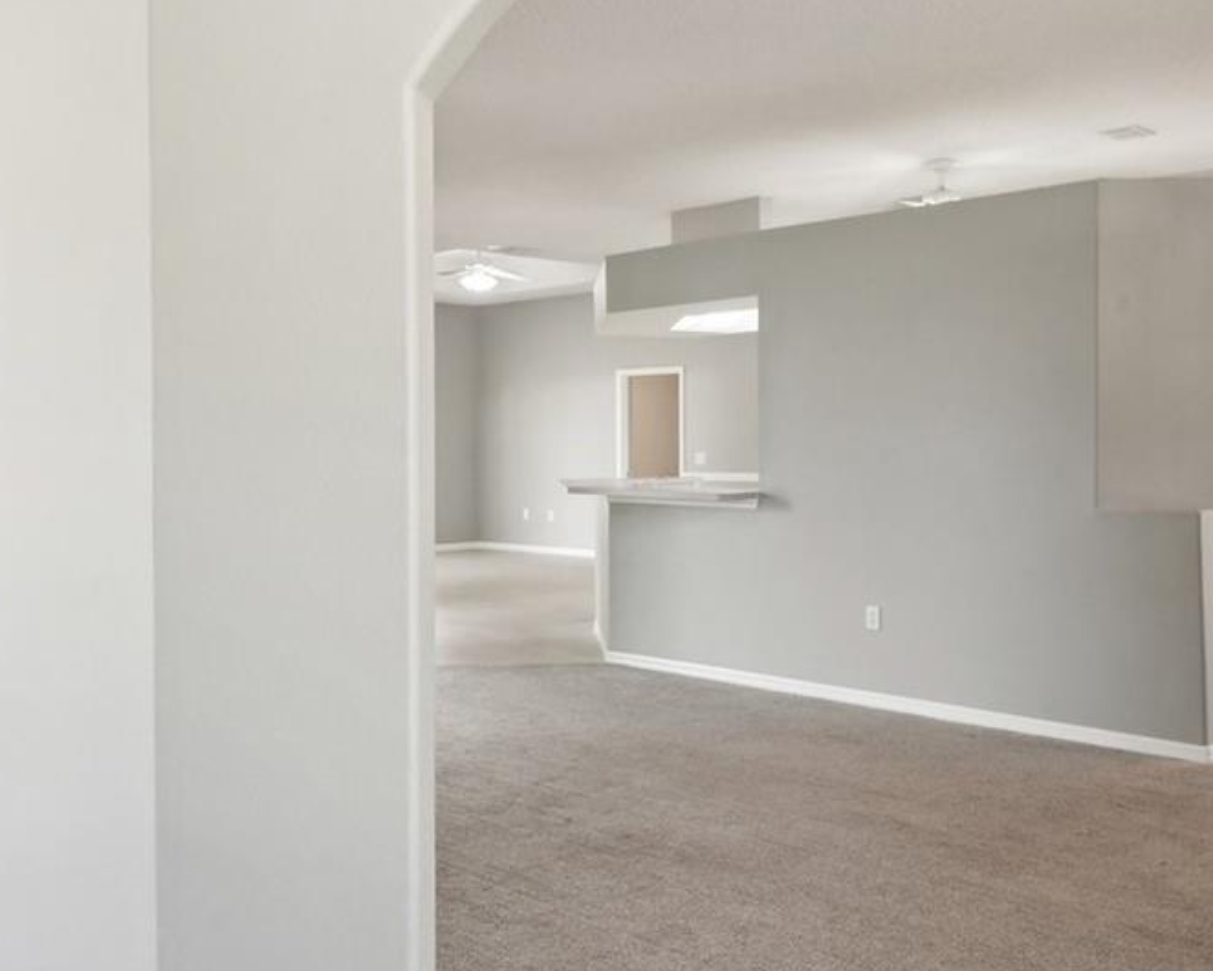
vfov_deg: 43.4
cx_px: 451
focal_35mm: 34
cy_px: 473
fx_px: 1221
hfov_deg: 52.2
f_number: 4.5
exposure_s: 1/60
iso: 400
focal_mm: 10
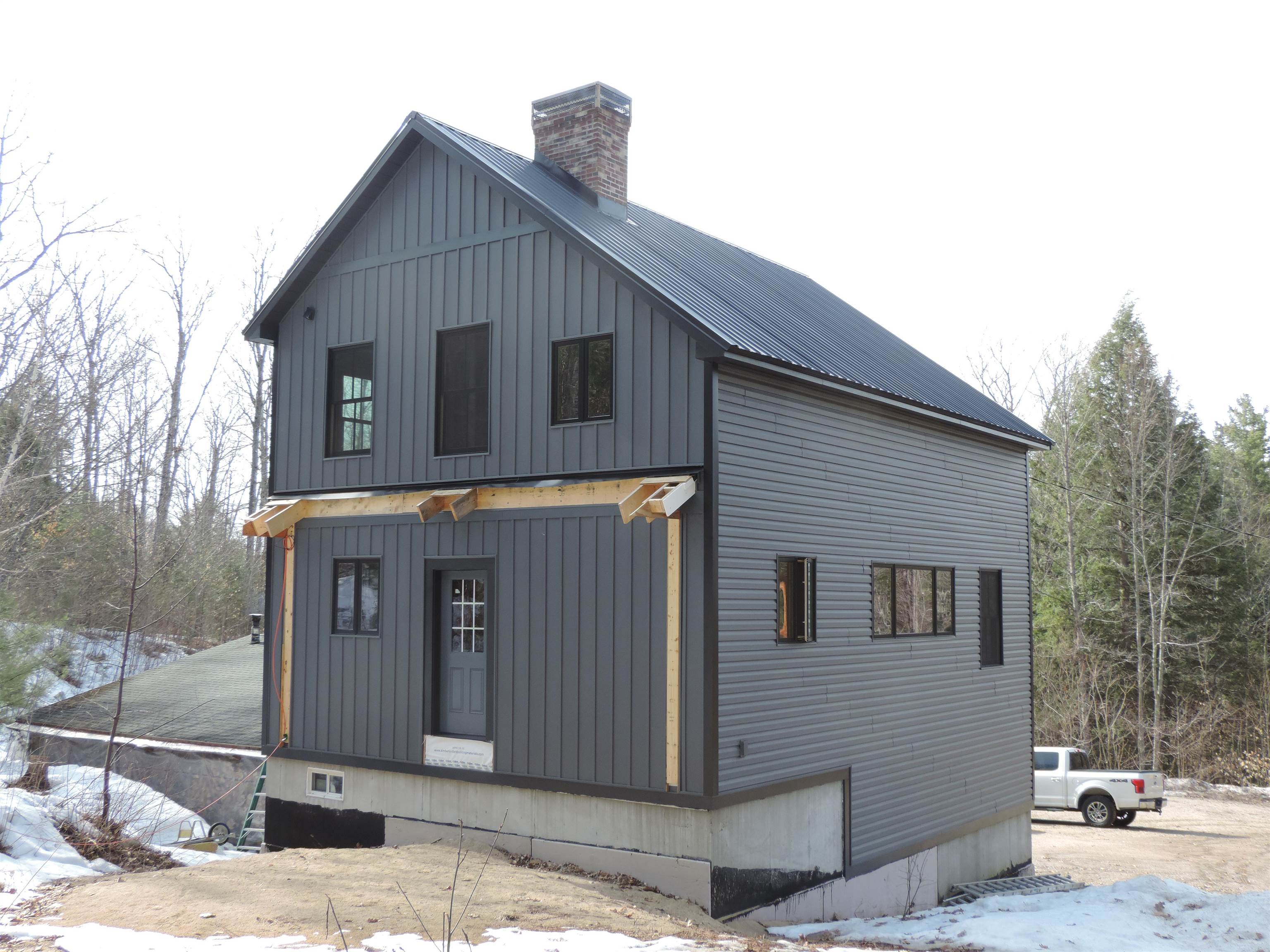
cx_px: 635
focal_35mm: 35
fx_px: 1284
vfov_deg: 40.7
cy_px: 476
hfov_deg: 52.6
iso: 80
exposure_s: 1/200
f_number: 3.3
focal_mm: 6.2
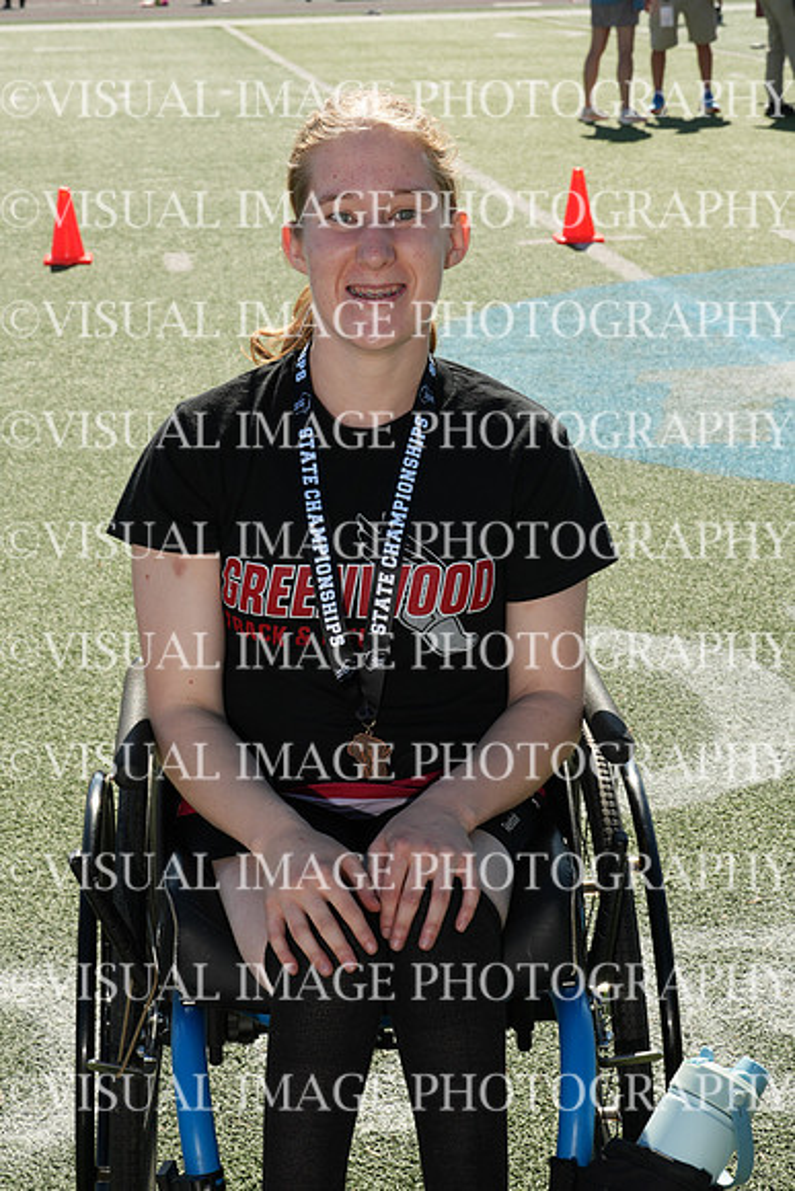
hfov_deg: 17.2
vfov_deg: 25.5
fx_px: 2632
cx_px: 398
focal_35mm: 80
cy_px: 596
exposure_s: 1/125
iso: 100
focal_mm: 53
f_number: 11
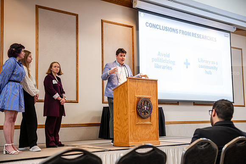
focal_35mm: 50
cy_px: 82
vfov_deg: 27.0
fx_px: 342
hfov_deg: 39.6
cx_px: 123
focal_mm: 50
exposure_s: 1/125
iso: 1250
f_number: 3.2
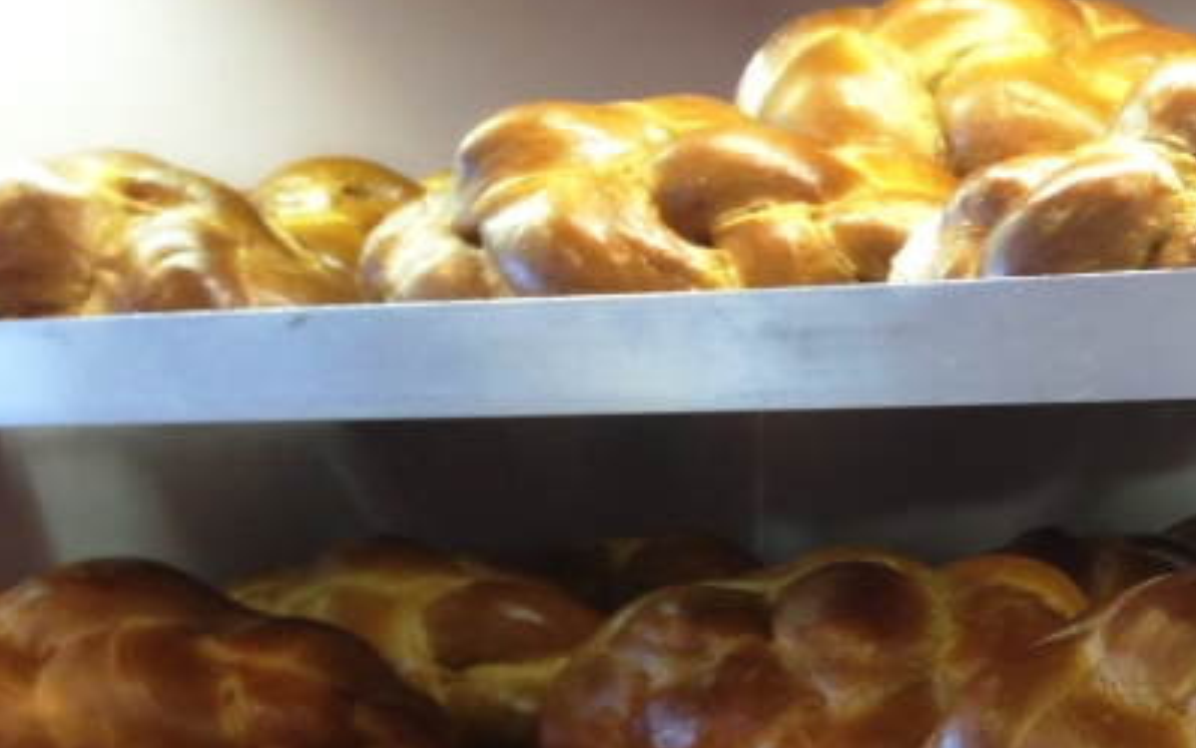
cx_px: 1509
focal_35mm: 90
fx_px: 2934
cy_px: 754
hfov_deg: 21.1
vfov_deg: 14.3
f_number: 2.4
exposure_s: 1/20
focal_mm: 4.12
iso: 80
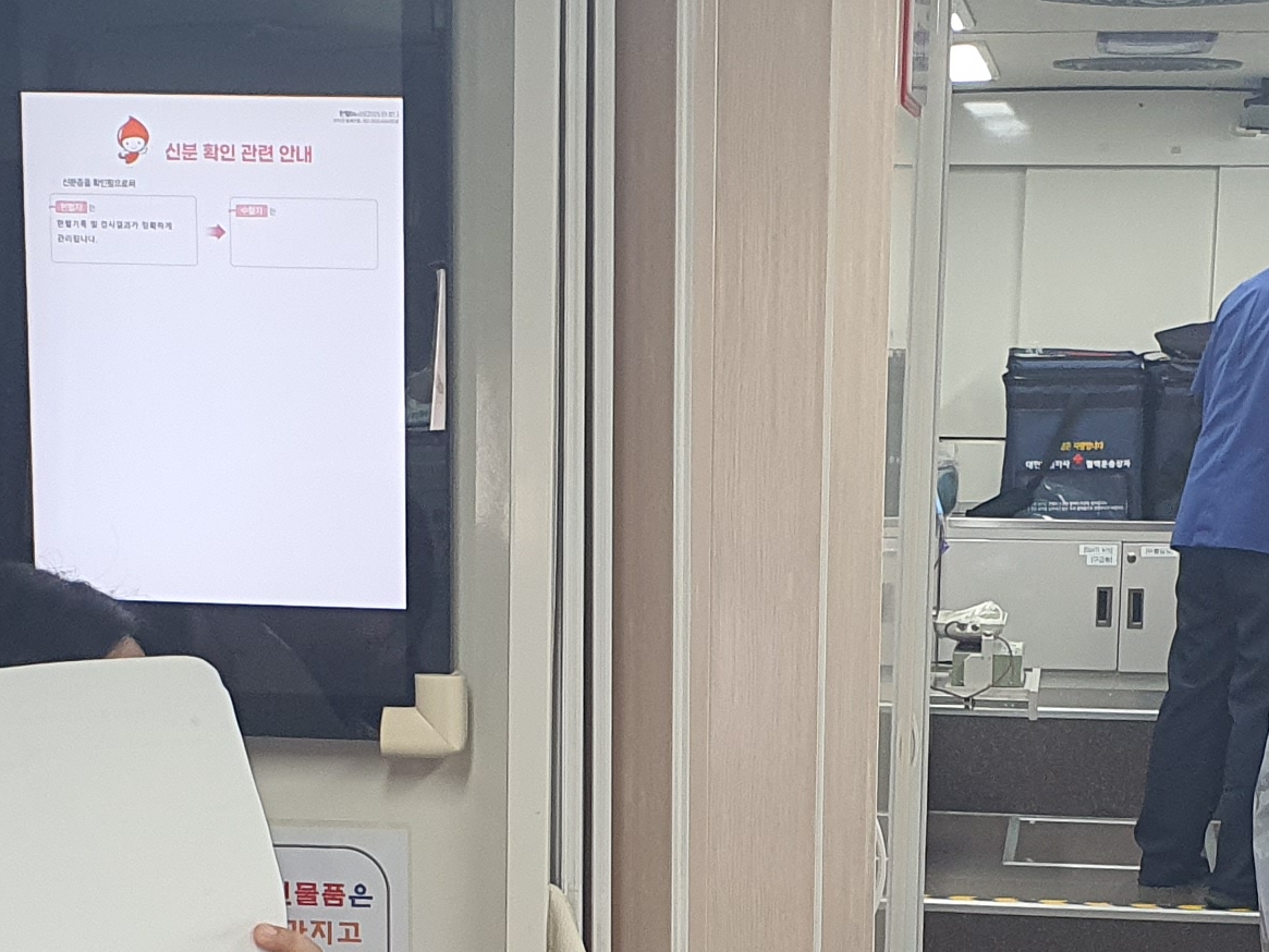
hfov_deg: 21.8
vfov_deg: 16.2
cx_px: 642
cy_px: 844
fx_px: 3300
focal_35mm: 90
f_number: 2.4
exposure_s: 1/120
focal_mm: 4.3
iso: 160
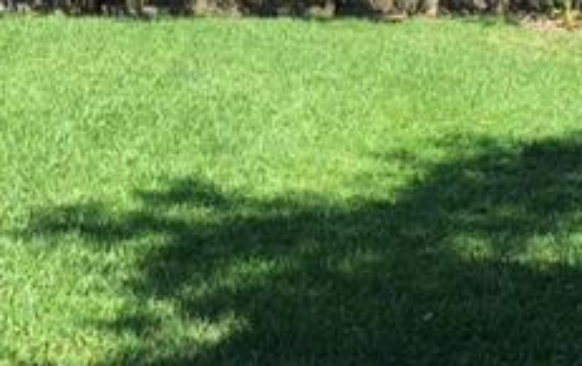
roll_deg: -0.9
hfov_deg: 24.3
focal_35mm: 85
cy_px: 111
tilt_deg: -8.7
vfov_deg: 15.4
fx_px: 1350
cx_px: 234
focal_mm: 4.15
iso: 25
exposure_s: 1/630
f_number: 2.2
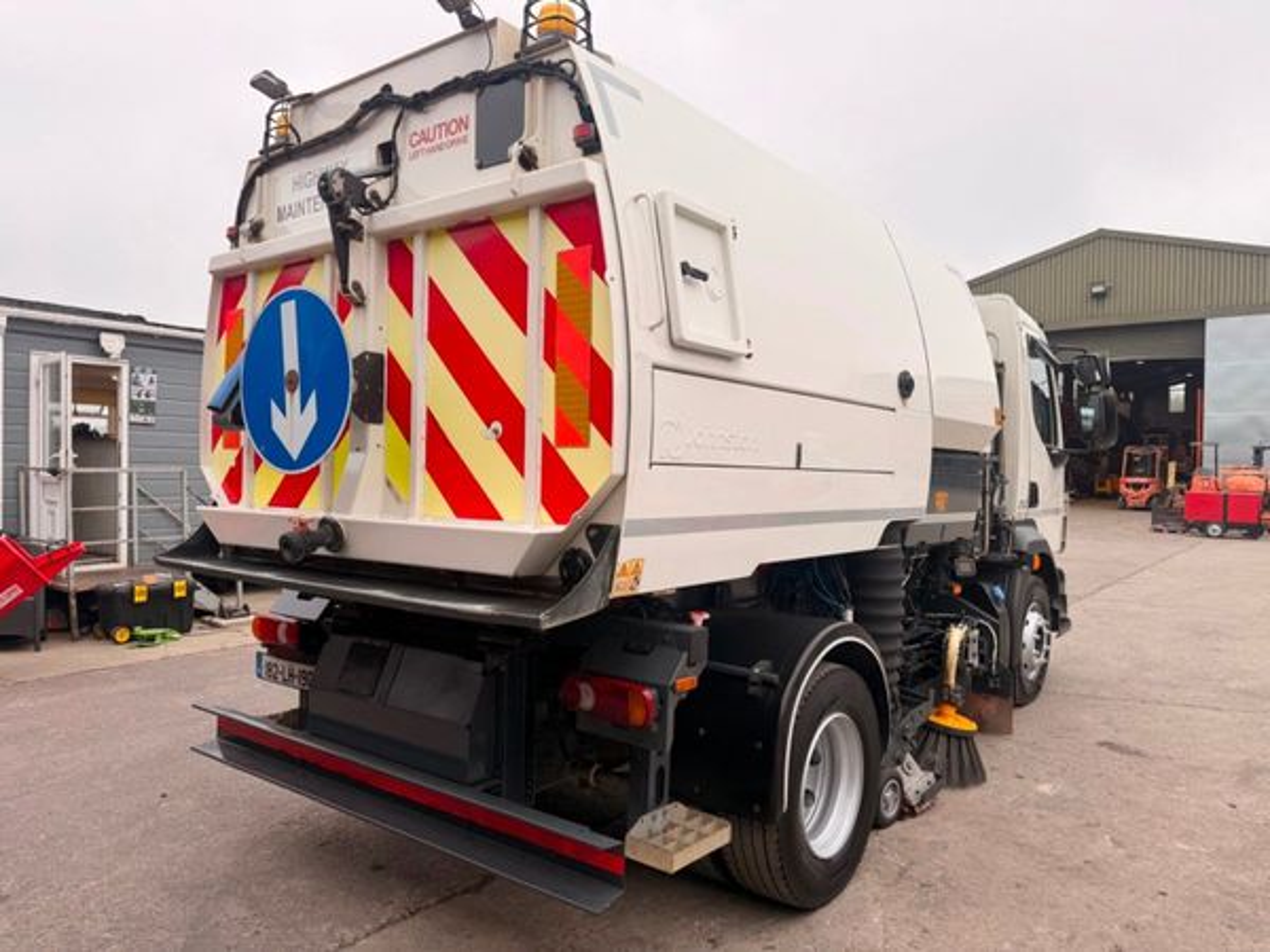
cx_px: 635
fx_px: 881
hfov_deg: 71.6
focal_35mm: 24
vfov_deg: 56.8
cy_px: 476
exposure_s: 1/410
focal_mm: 6.76
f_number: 1.78
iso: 80
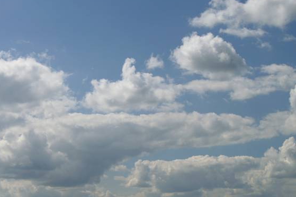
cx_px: 90
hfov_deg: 26.2
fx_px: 632
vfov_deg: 17.5
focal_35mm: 77
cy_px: 165
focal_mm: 28
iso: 100
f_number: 4.5
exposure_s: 1/1000
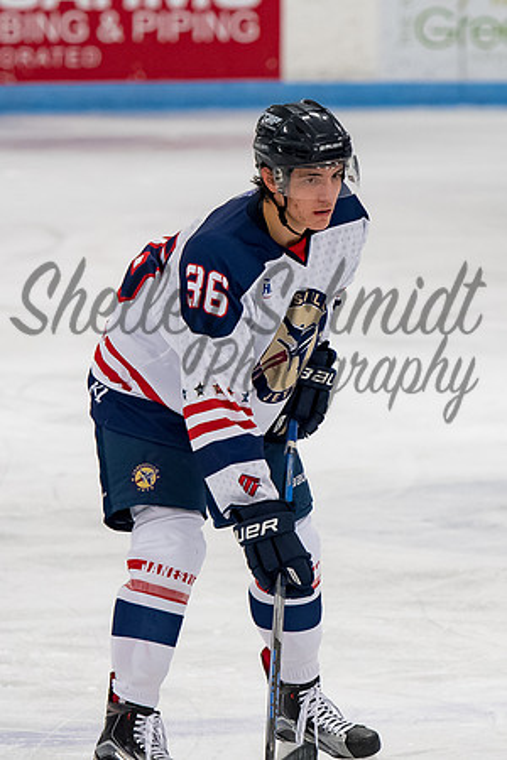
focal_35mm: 428
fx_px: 9048
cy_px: 352
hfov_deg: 3.2
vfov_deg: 4.8
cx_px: 272
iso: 2500
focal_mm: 175
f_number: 3.2
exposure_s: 1/800
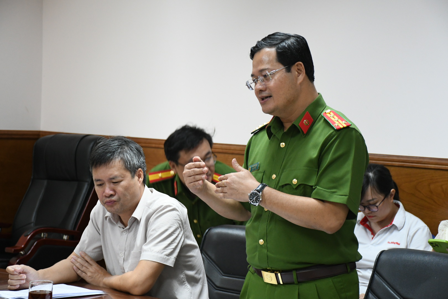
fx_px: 1157
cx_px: 224
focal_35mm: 93
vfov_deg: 14.7
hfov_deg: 21.9
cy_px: 150
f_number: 5.6
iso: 2500
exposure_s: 1/100
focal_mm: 62
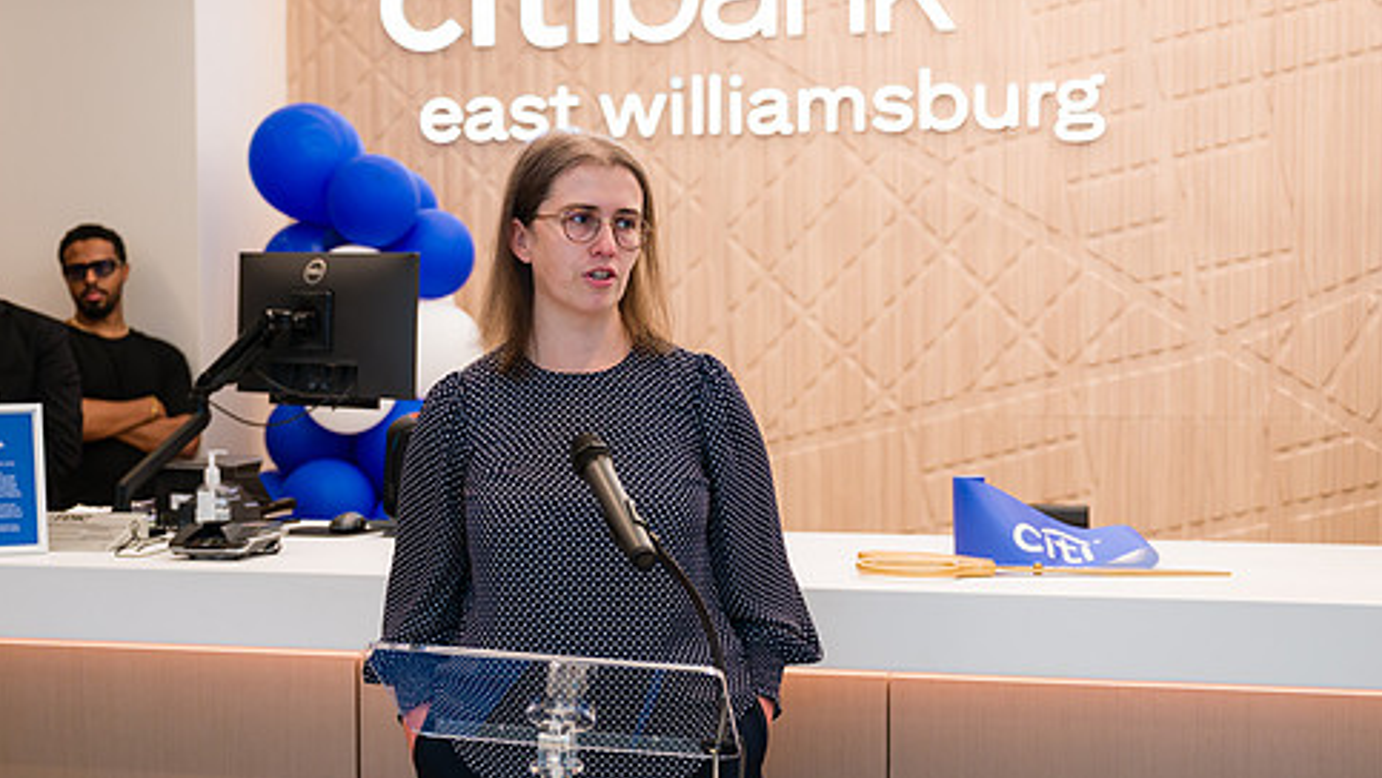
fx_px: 2163
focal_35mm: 59
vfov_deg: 20.4
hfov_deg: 35.4
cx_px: 742
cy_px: 427
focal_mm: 46
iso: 400
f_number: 3.2
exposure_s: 1/200
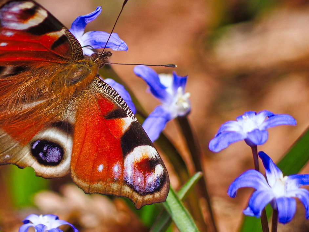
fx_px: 6712
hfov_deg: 2.6
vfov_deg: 2.0
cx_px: 78
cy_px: 88
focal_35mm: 752
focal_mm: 300
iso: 400
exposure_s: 1/800
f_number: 5.8
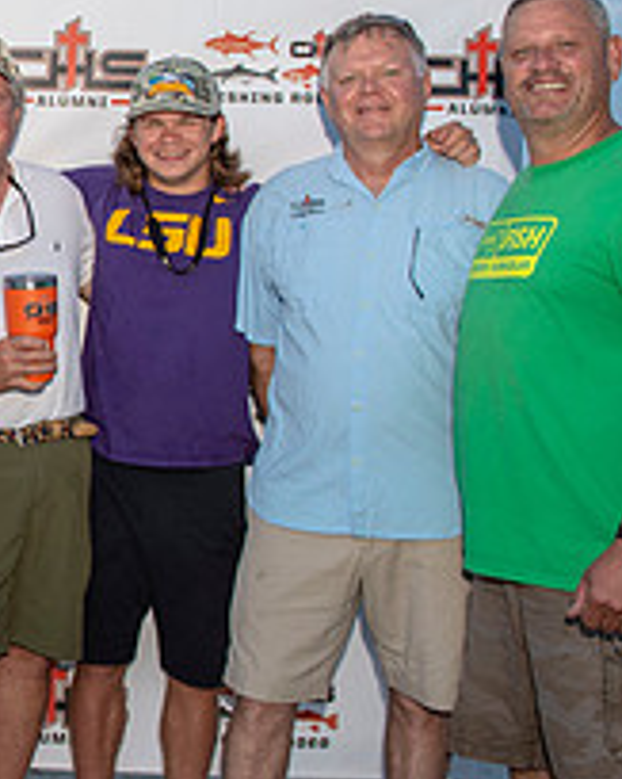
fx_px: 1474
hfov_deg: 20.7
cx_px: -282
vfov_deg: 29.5
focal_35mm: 64
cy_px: 298
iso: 200
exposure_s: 1/160
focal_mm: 24
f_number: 4.5
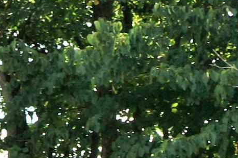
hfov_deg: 10.3
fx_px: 1301
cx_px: 301
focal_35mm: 197
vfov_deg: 6.5
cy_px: 411
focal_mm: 20
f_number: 16
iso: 100
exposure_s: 1/80
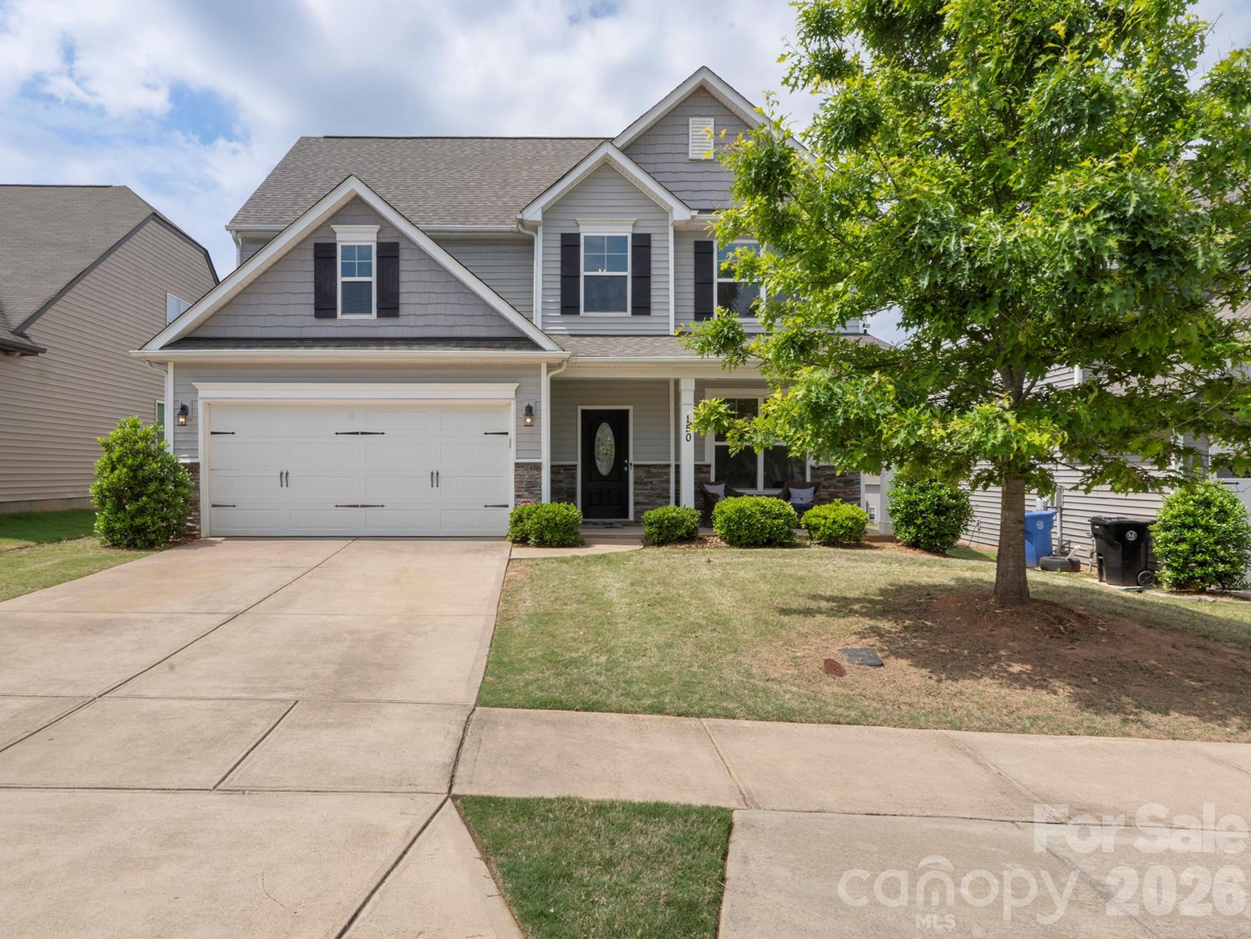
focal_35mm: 24
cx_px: 545
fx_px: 867
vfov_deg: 56.8
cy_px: 467
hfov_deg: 71.3
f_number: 16
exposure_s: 1/200
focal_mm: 22
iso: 100
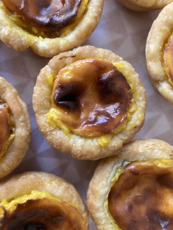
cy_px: 115
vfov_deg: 69.4
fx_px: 167
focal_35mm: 25
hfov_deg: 54.9
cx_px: 86
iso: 125
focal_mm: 4.25
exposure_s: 1/110
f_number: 1.8
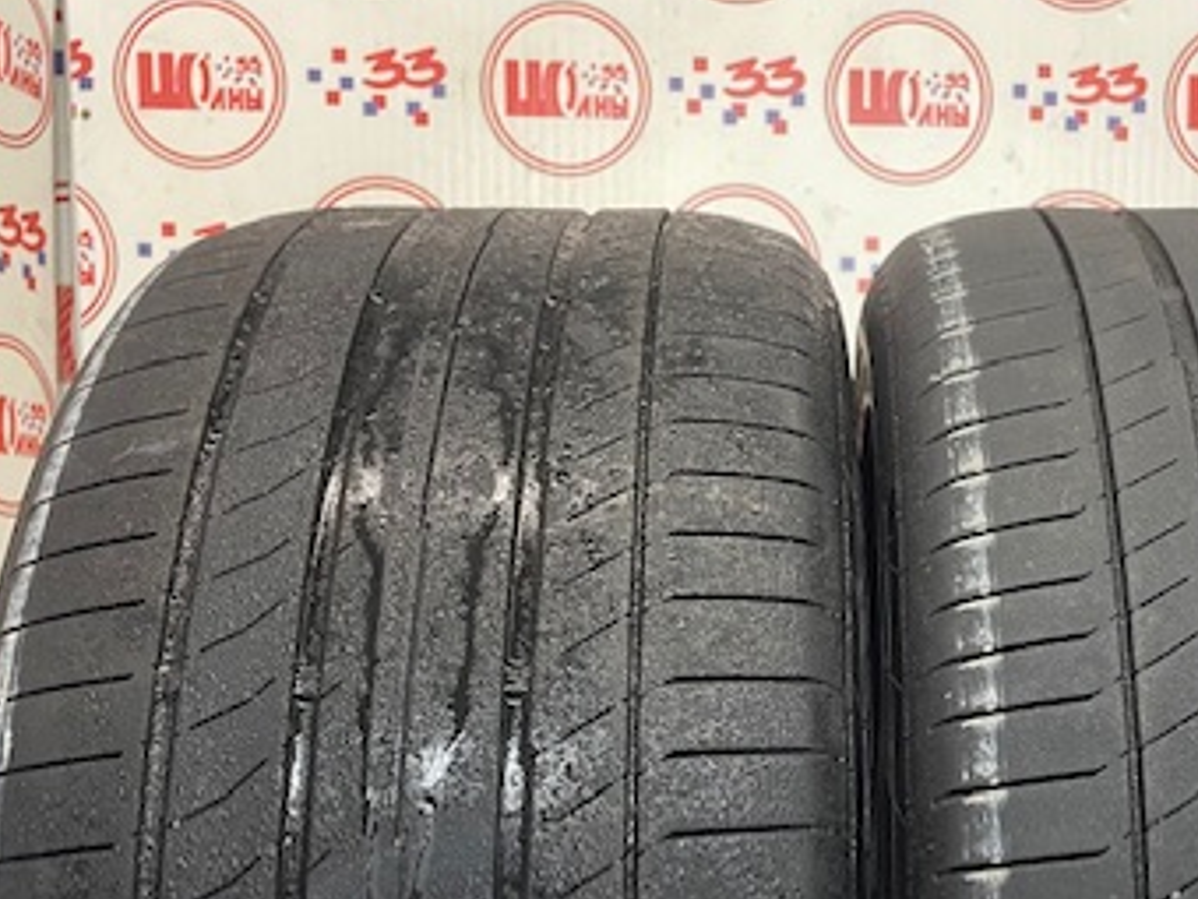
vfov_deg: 28.6
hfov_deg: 38.2
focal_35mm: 49
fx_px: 1696
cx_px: 856
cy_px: 793
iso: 160
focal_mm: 4.2
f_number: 1.6
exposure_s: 1/50
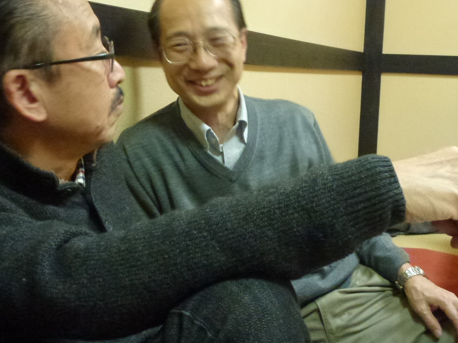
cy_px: 146
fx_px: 688
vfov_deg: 28.0
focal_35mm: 52
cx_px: 255
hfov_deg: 36.8
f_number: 3.8
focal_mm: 6.8
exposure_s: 1/10
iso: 800
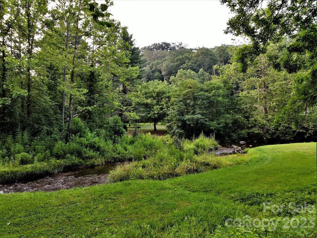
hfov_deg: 71.6
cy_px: 119
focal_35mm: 24
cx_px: 158
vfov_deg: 56.8
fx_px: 220
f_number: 2.8
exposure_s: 1/15
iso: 160
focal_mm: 4.5
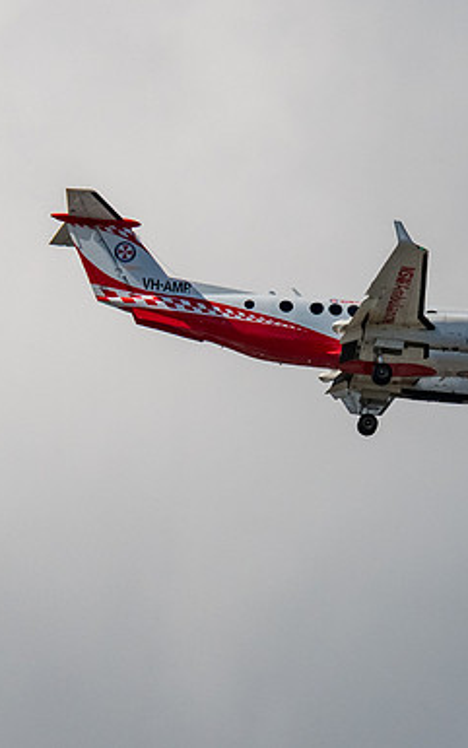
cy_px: 361
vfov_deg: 1.6
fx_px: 27417
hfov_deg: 1.0
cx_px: 370
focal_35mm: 1345
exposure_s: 1/1600
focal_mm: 420
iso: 800
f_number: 20
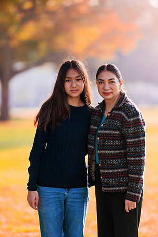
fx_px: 889
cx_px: 79
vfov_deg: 15.2
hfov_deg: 10.2
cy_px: 118
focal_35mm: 135
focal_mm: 135
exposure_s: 1/400
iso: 100
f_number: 1.8
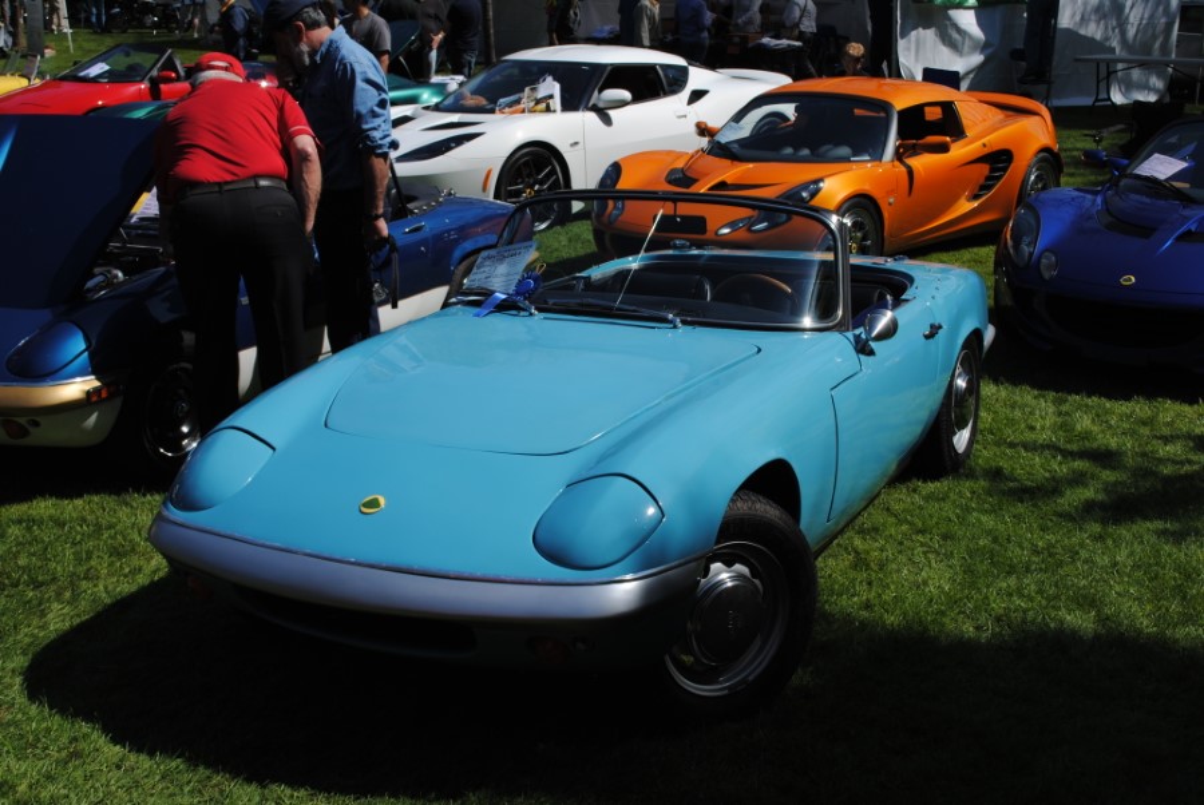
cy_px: 402
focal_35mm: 45
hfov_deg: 43.6
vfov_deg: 29.9
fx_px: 1506
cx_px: 602
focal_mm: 30
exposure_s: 1/320
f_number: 9
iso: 100
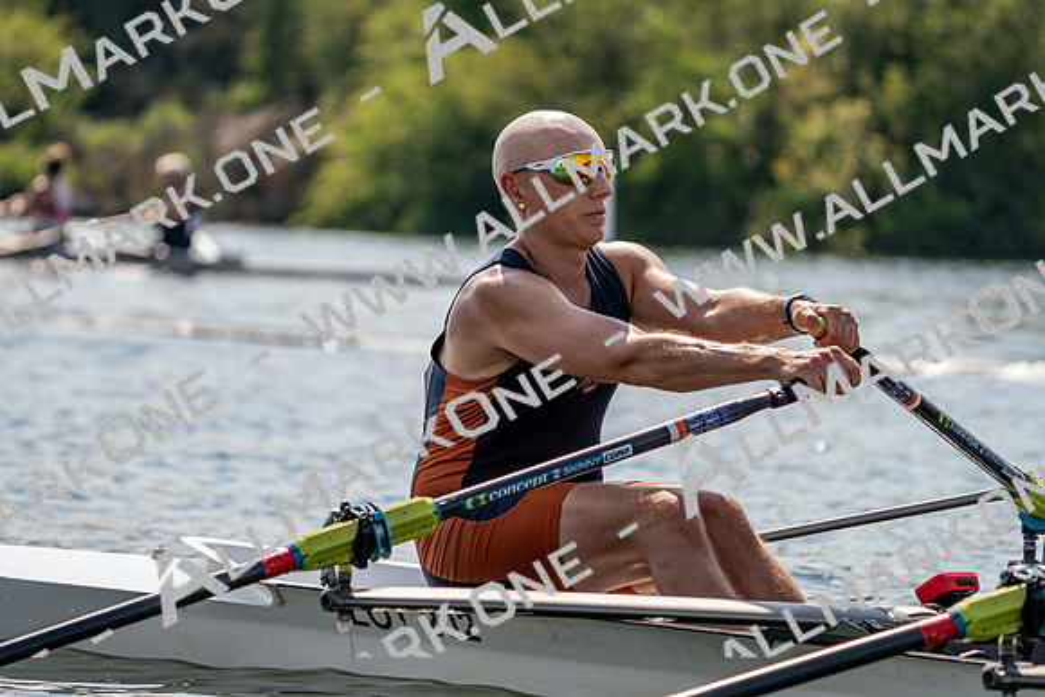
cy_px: 348
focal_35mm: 227
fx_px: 6591
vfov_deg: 6.1
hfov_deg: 9.1
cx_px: 522
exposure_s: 1/1600
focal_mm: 227
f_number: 5.6
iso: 160
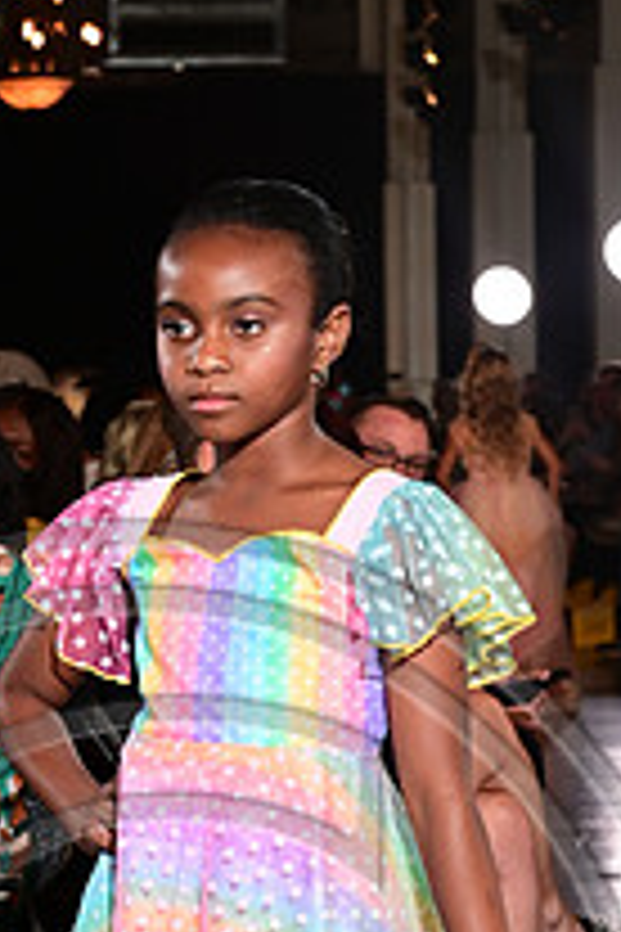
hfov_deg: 7.0
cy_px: 1103
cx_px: 130
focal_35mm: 196
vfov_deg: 10.3
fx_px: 5071
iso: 1000
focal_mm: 70
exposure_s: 1/160
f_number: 6.3
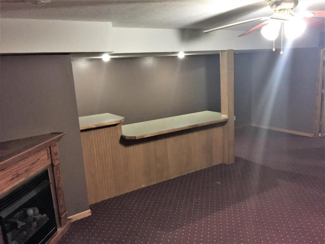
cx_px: 162
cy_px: 122
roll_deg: +2.5
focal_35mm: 29
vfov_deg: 48.2
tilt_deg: -10.0
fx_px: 272
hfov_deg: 61.7
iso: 250
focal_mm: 4.15
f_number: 2.2
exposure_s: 1/15
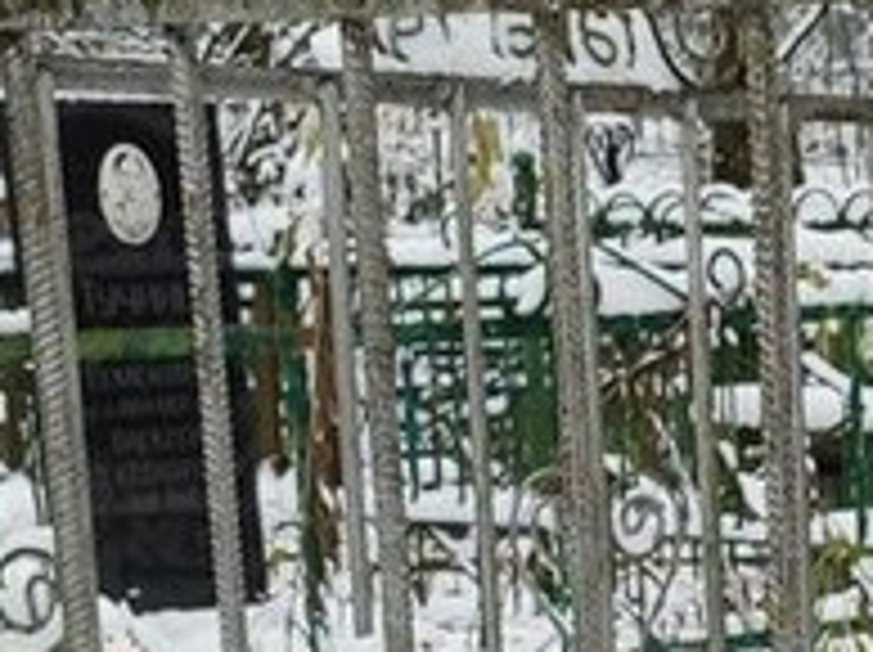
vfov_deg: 10.7
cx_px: 1332
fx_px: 3325
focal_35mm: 132
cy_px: 1048
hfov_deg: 14.0
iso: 58
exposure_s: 1/50
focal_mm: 6.04
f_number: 1.9
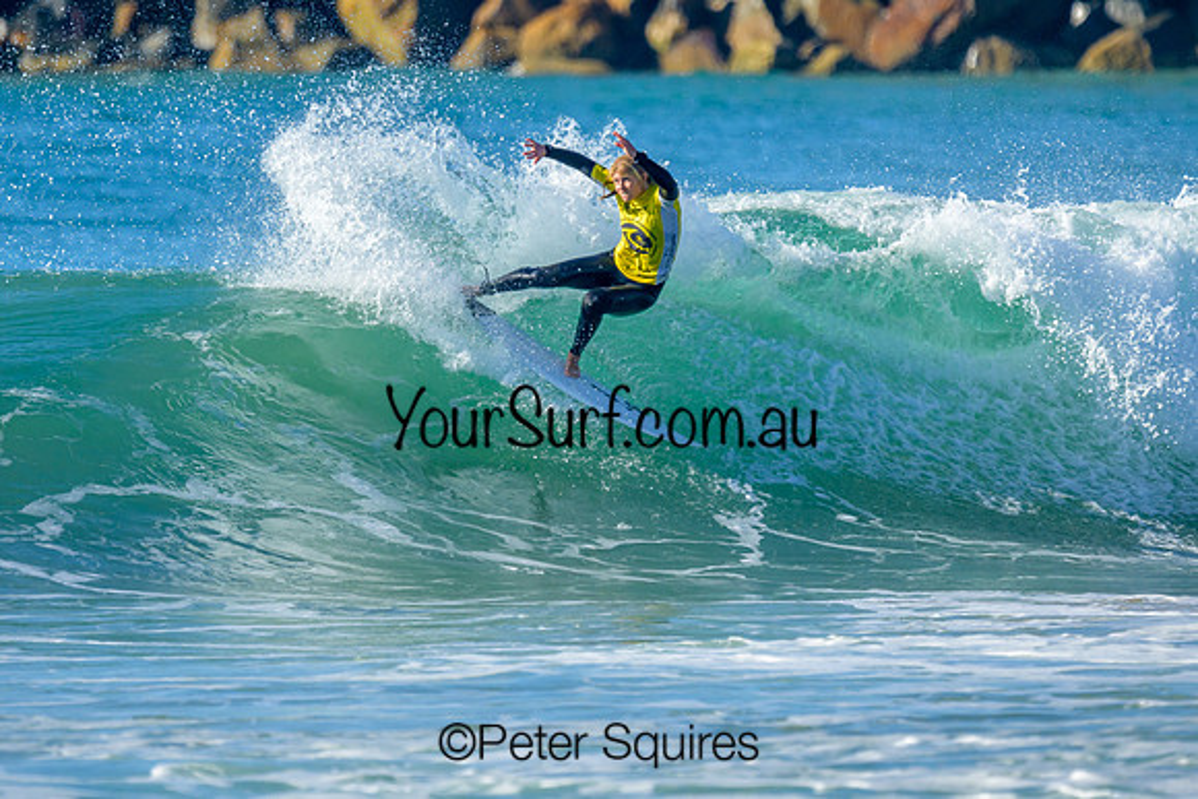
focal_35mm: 1096
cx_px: 458
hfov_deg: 1.9
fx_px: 36474
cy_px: 270
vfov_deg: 1.3
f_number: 6.3
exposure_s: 1/2000
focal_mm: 800
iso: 400
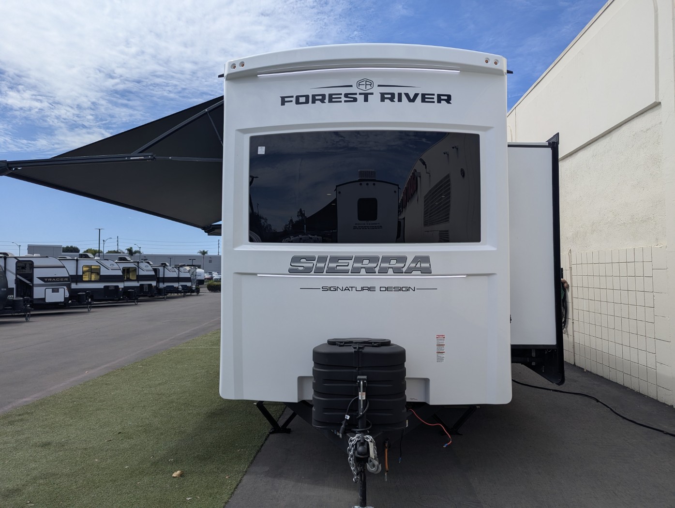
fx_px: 469
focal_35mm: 24
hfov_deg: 71.5
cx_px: 338
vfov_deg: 56.9
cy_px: 254
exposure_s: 1/3534
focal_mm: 6.81
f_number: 1.85
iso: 51
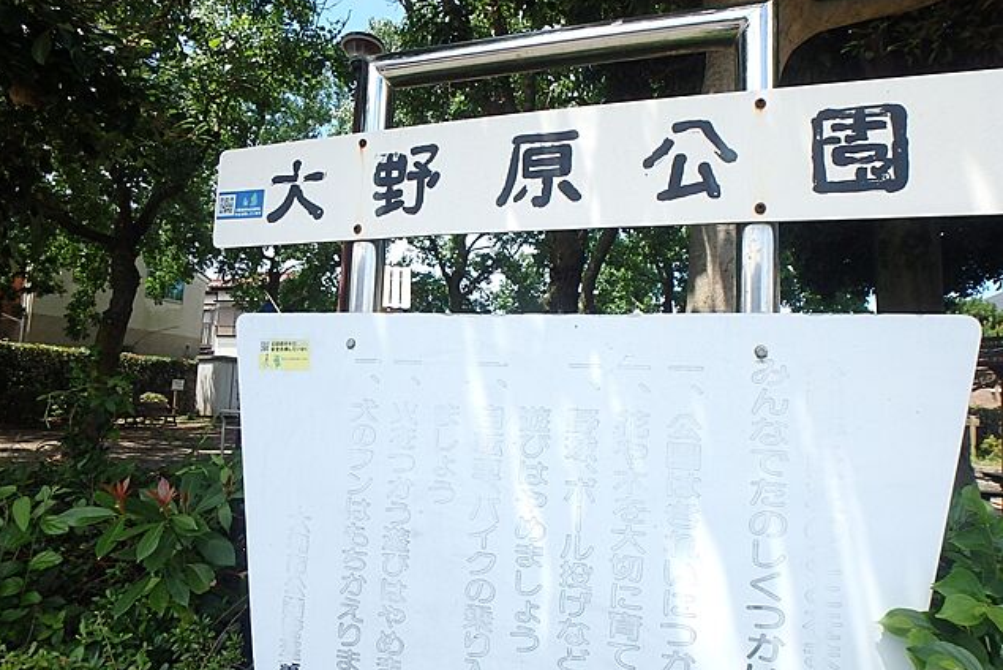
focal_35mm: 22
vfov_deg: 57.2
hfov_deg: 78.6
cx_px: 499
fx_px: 613
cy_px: 354
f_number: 3.5
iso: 125
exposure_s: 1/500
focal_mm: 3.7
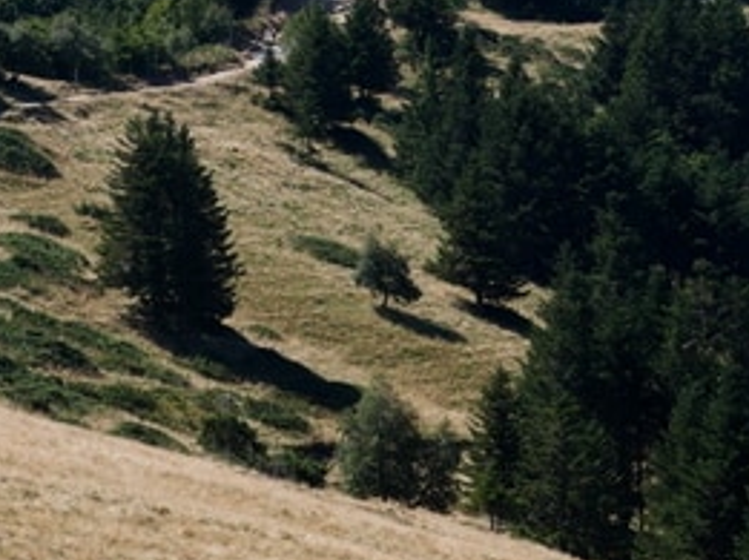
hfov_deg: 7.5
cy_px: -6
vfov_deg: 5.6
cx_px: -17
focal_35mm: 264
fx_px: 5704
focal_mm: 43
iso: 200
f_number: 8
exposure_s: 1/400
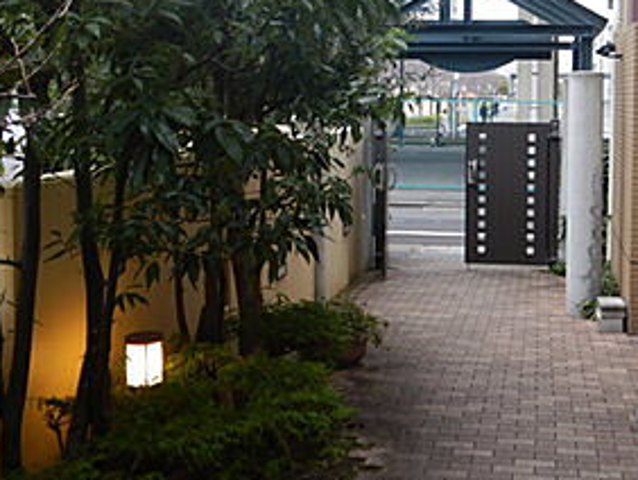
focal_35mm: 51
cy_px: 136
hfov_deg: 37.0
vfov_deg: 28.3
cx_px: 432
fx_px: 941
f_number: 2.8
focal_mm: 4.3
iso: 125
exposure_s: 1/30
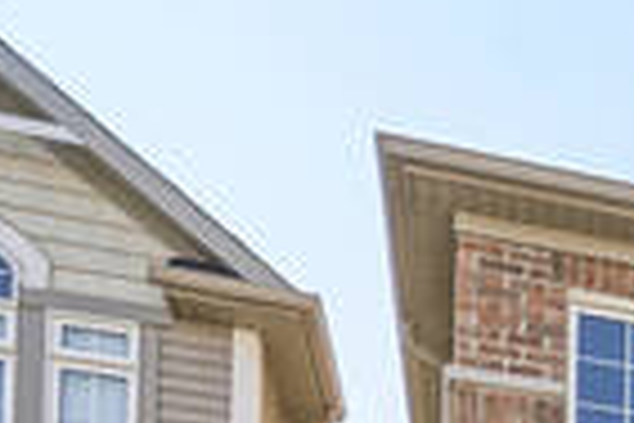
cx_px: 1097
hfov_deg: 21.4
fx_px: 1197
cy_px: 781
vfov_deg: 16.5
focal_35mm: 68
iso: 100
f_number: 7.1
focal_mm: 10
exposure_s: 1/160
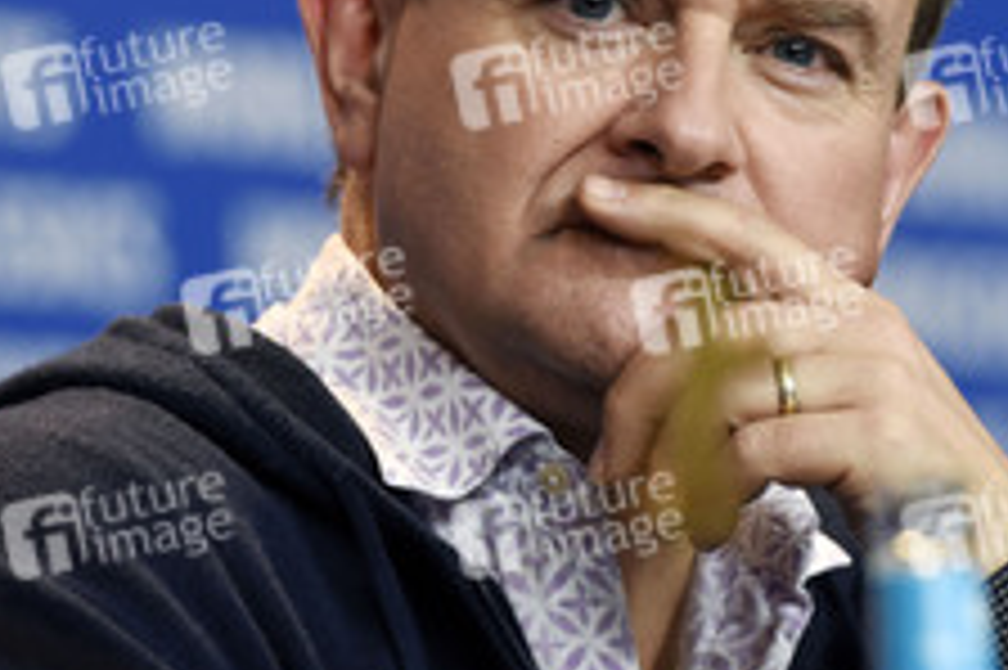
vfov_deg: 2.3
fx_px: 16927
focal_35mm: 605
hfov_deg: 3.4
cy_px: 189
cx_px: 628
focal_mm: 200
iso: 800
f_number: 3.5
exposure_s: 1/320
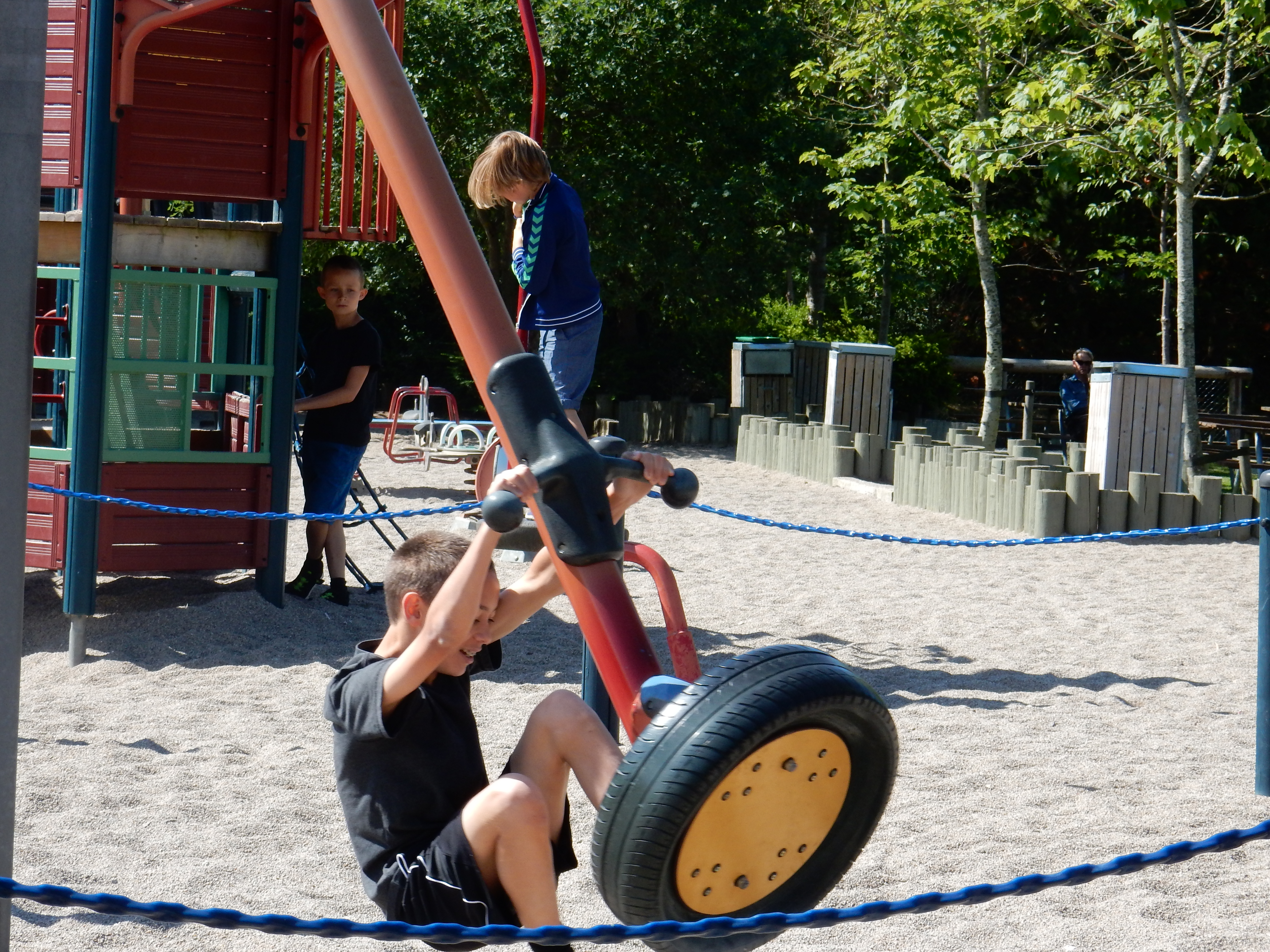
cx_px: 635
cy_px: 476
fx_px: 5063
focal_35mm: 138
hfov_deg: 14.3
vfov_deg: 10.7
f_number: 6
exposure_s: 1/320
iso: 125
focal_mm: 24.7
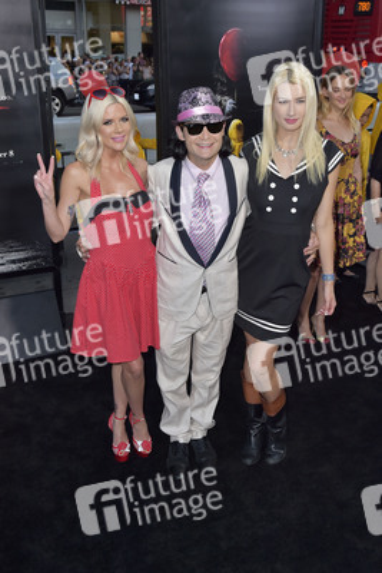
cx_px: 191
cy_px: 286
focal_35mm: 34
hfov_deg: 38.9
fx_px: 541
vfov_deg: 55.8
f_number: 6.3
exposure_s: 1/250
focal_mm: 34
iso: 640
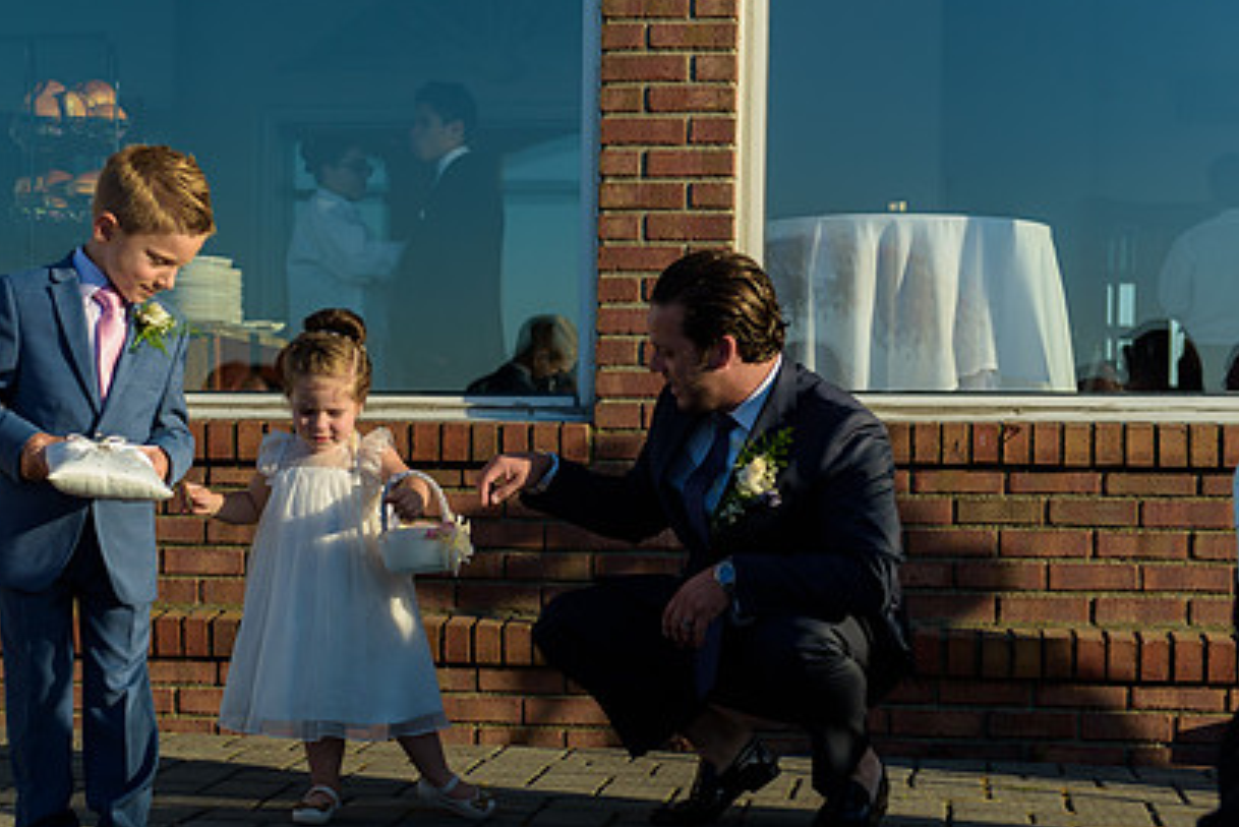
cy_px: 475
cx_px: 397
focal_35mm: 80
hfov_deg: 25.2
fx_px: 2754
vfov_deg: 17.1
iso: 200
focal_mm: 56
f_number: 3.2
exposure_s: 1/1600
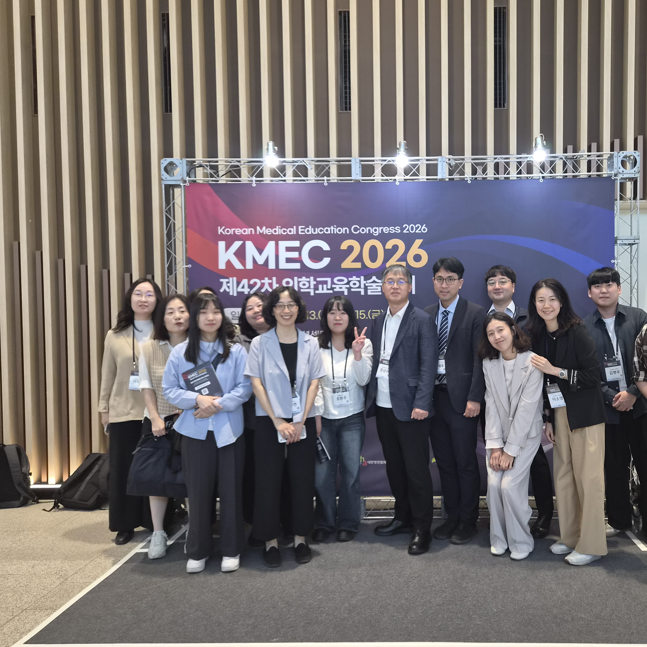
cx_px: 414
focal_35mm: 28
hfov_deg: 56.4
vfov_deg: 57.3
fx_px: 592
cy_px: 329
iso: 320
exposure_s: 1/120
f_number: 1.8
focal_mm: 5.4
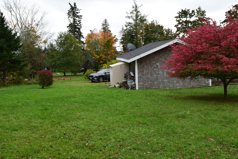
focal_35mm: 36
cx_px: 119
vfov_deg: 36.9
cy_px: 80
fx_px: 238
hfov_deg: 53.1
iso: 400
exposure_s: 1/320
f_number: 10
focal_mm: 24
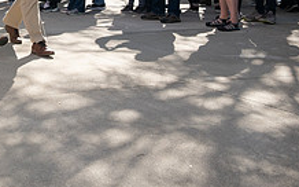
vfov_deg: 12.3
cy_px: -54
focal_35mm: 103
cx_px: -18
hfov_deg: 19.5
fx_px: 839
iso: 400
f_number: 7.1
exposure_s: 1/640
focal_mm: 38
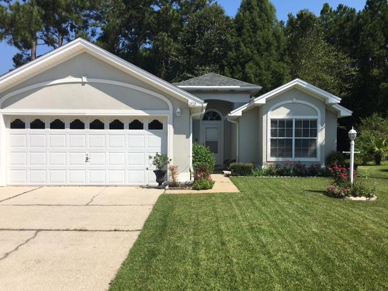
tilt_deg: +0.0
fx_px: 325
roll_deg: +0.7
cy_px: 146
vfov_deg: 48.2
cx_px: 194
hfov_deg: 61.7
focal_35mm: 29
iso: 25
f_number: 2.2
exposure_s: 1/2564
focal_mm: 4.15
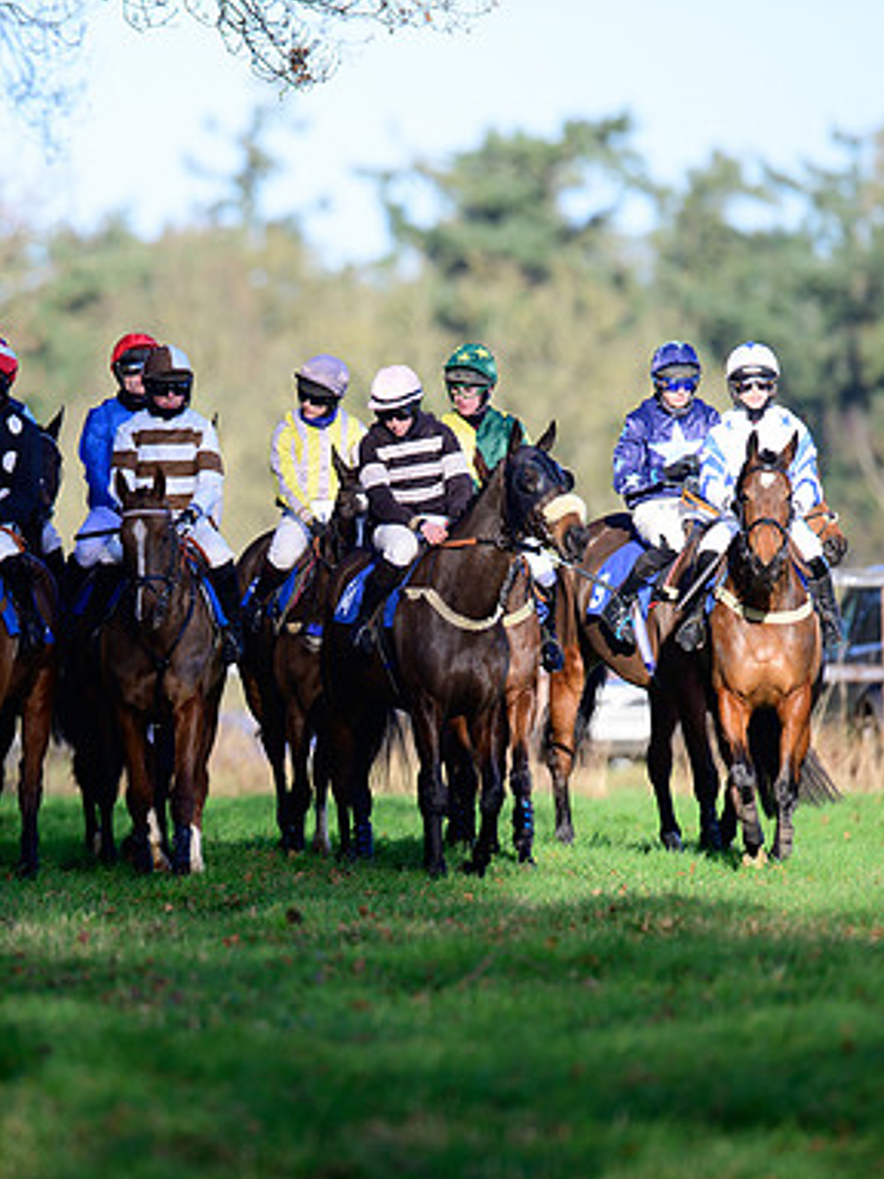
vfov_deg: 3.4
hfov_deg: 2.6
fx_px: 19783
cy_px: 590
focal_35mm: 581
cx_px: 200
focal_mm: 400
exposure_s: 1/1600
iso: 400
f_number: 5
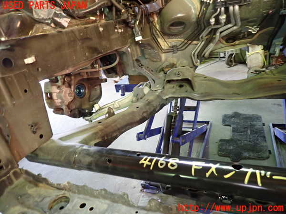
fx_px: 207
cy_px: 107
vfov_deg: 54.9
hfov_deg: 69.4
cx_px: 143
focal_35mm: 25
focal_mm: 4.5
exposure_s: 1/30
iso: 500
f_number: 2
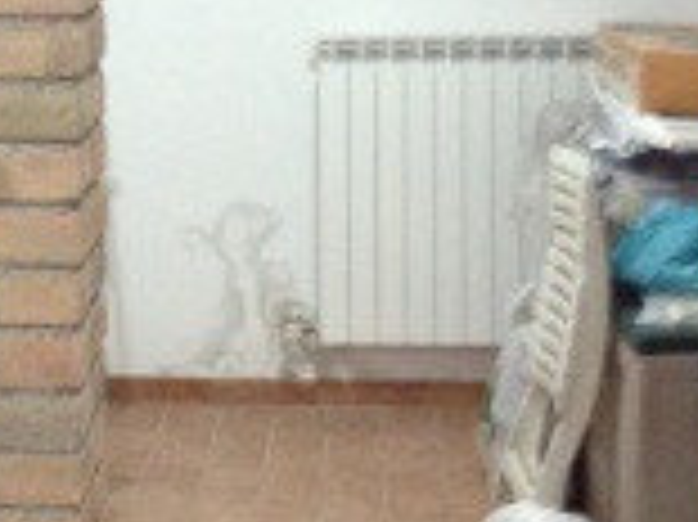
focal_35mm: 101
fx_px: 2035
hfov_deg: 19.4
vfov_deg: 14.4
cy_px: 22
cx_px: 221
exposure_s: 1/20
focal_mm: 4.28
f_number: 2.4
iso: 200
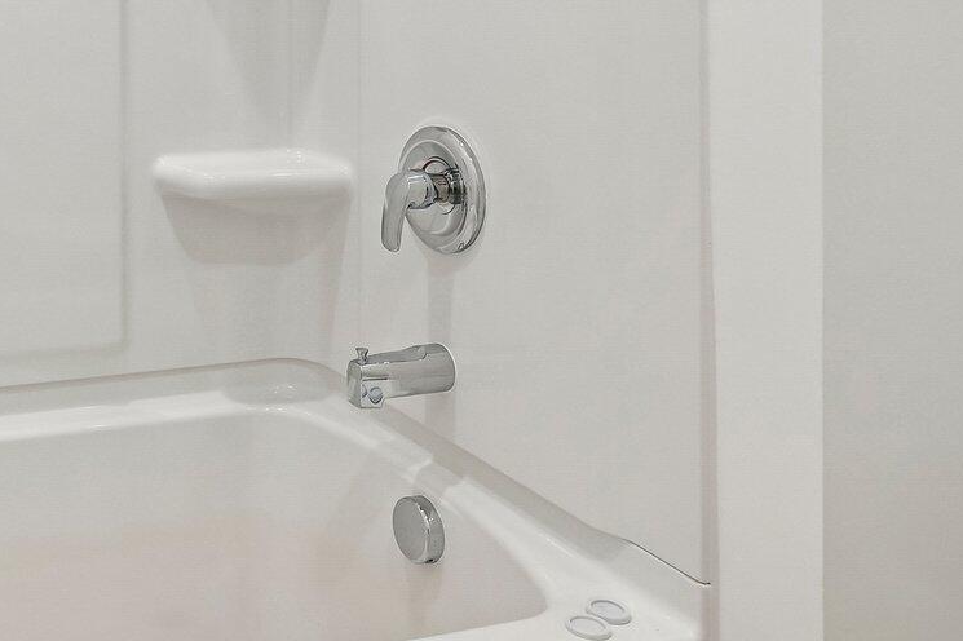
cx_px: -3
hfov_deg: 39.3
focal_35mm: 44
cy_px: -28
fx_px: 1176
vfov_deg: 28.3
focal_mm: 16
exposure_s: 1/15
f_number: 8
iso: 140
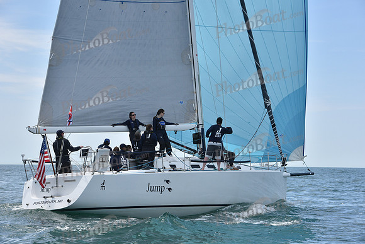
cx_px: 182
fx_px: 1065
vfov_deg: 13.0
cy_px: 122
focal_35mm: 105
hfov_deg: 19.5
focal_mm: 105
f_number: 8
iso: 400
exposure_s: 1/1250
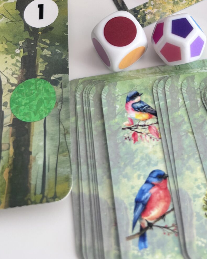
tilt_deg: -51.9
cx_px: 147
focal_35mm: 66
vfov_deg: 25.2
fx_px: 506
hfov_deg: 23.0
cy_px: -70
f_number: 1.6
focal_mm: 5.96
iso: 32
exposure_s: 1/131
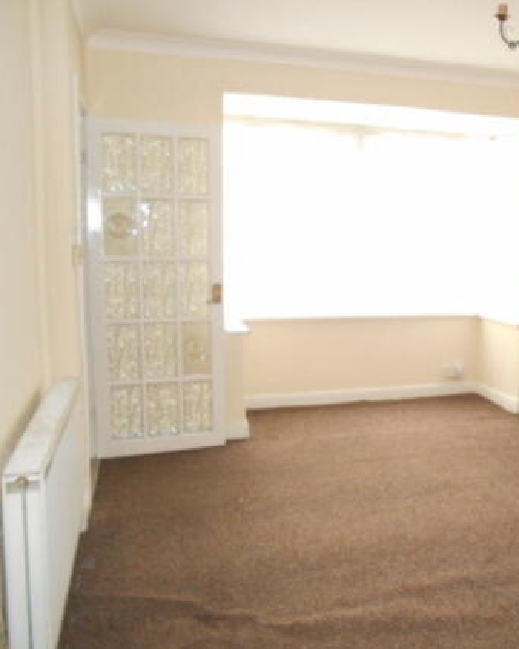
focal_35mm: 35
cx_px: 420
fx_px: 673
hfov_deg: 40.4
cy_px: 317
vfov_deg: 51.5
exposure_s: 1/25
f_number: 3.2
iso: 450
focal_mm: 4.6
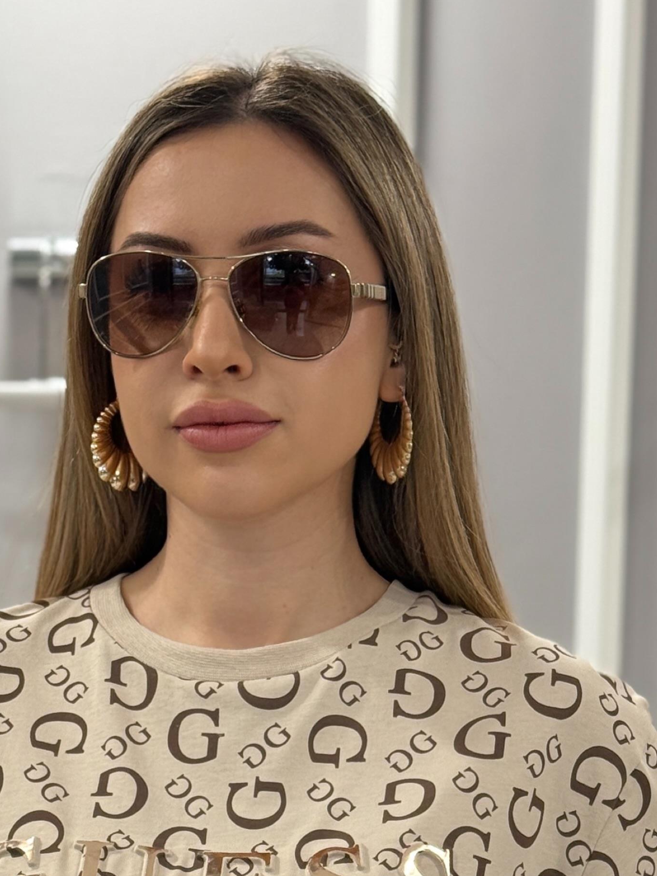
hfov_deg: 13.9
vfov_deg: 17.9
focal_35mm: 106
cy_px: 950
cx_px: 216
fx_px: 2683
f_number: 1.78
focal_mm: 6.76
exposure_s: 1/60
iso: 160
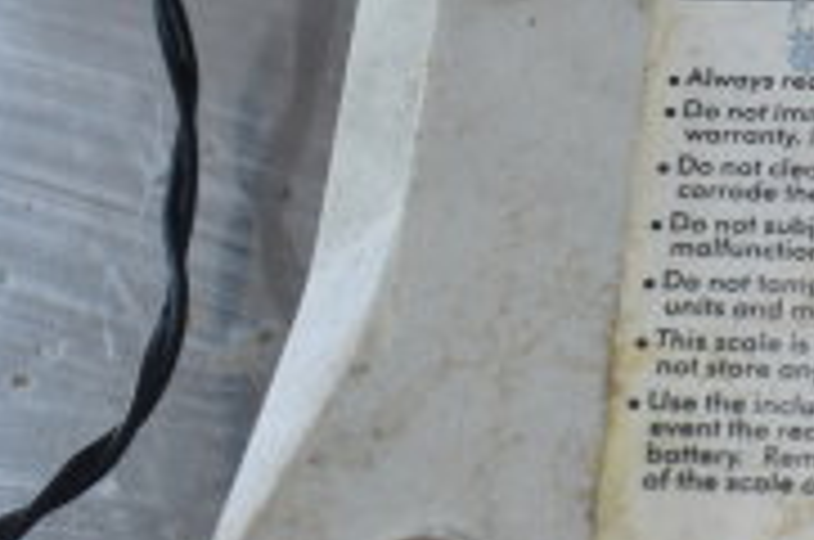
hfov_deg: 14.9
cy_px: 119
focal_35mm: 127
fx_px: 2859
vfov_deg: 10.8
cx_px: 1259
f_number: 4
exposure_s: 1/160
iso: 900
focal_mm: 25
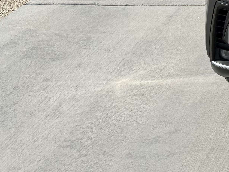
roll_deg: -0.8
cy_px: -86
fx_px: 741
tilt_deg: -10.6
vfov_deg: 12.6
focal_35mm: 112
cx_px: 465
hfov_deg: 14.4
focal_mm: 6.76
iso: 80
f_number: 1.78
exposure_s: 1/4673
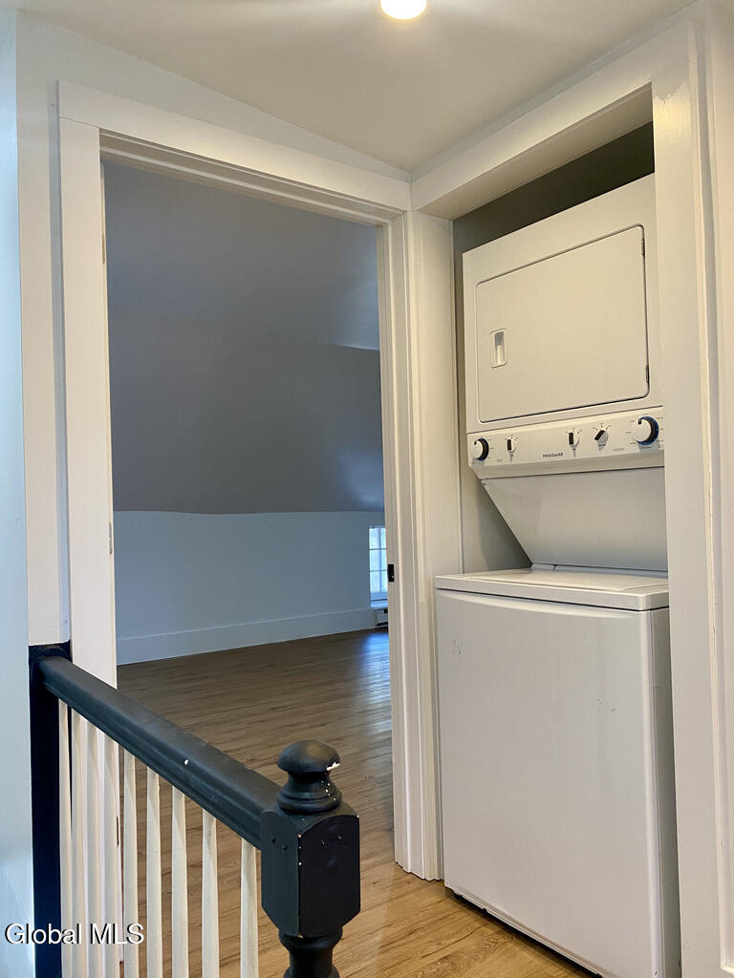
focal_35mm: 26
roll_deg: +1.0
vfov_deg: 67.3
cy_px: 489
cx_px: 367
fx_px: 735
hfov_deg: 53.1
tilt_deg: +1.6
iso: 100
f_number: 1.8
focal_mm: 4.25
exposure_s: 1/60
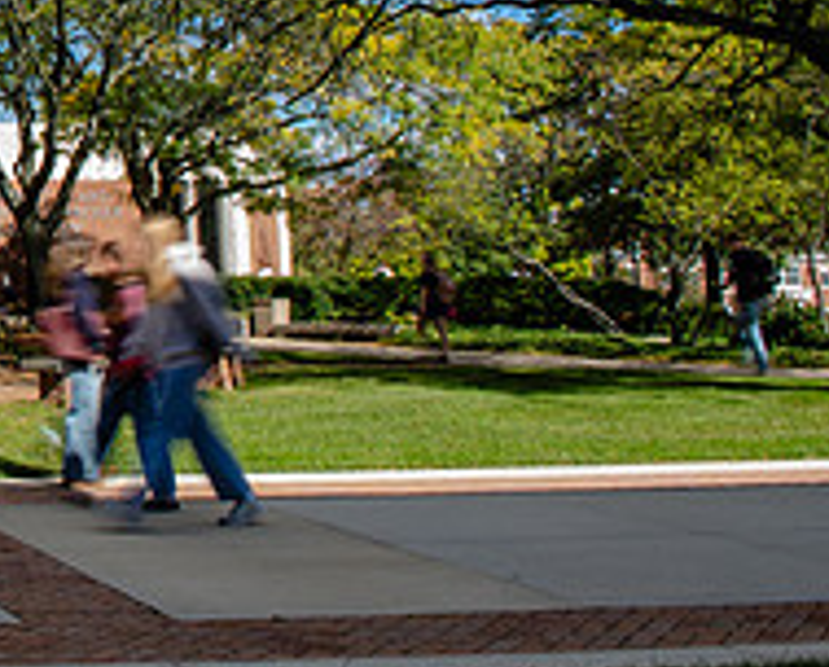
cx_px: -425
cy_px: -46
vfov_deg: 21.2
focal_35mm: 69
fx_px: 1696
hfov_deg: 22.4
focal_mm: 24
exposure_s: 1/10
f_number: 16
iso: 31
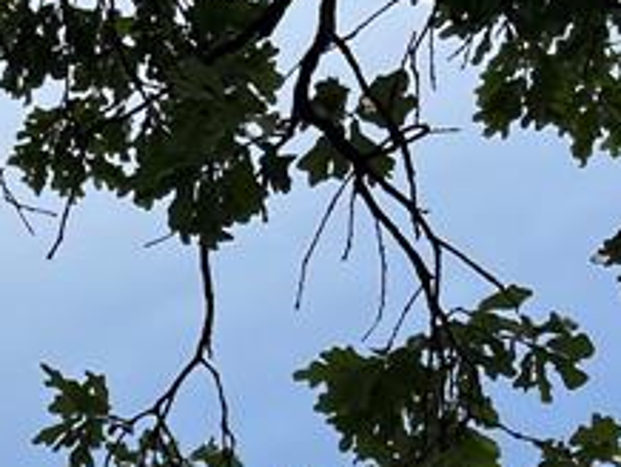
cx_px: -644
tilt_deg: +8.9
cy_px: 692
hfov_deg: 13.6
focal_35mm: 122
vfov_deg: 11.7
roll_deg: +1.4
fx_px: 2191
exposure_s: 1/1923
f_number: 1.6
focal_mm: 5.1
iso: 50
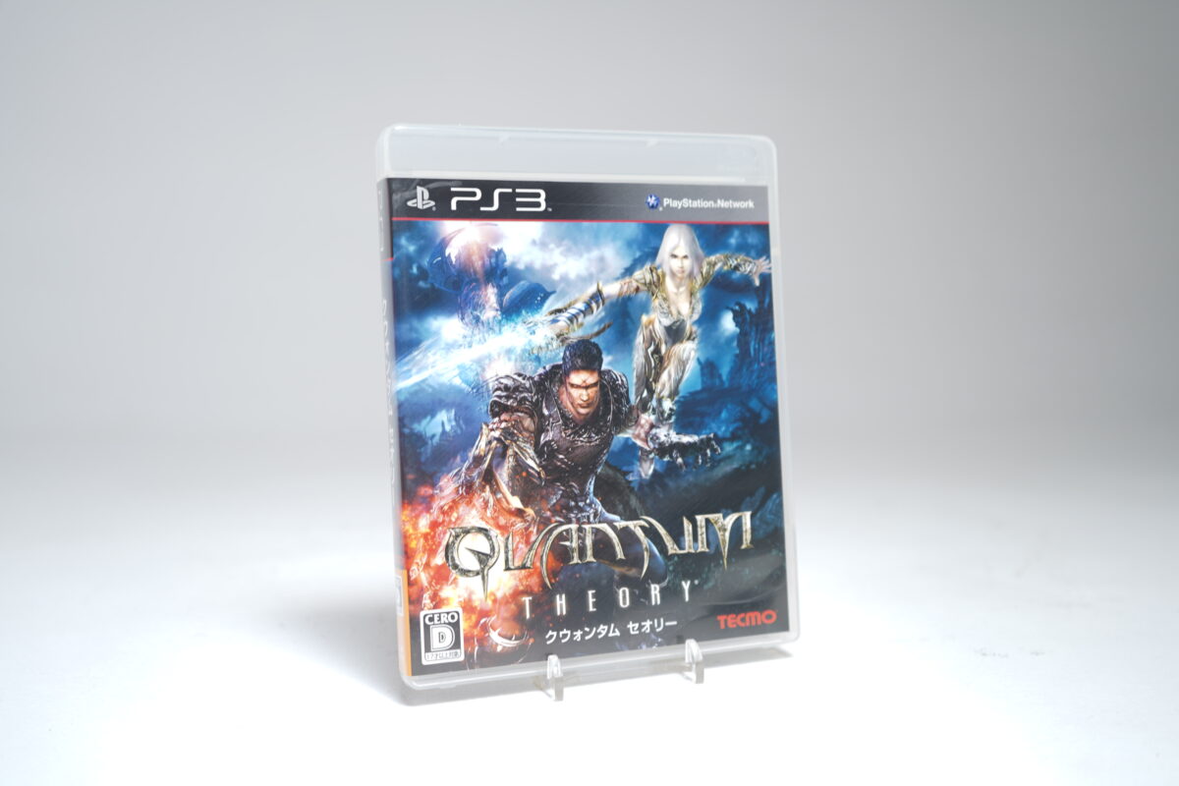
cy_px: 393
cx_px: 590
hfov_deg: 50.7
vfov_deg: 35.1
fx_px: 1244
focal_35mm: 38
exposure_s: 1/4
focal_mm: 38
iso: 64
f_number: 4.5
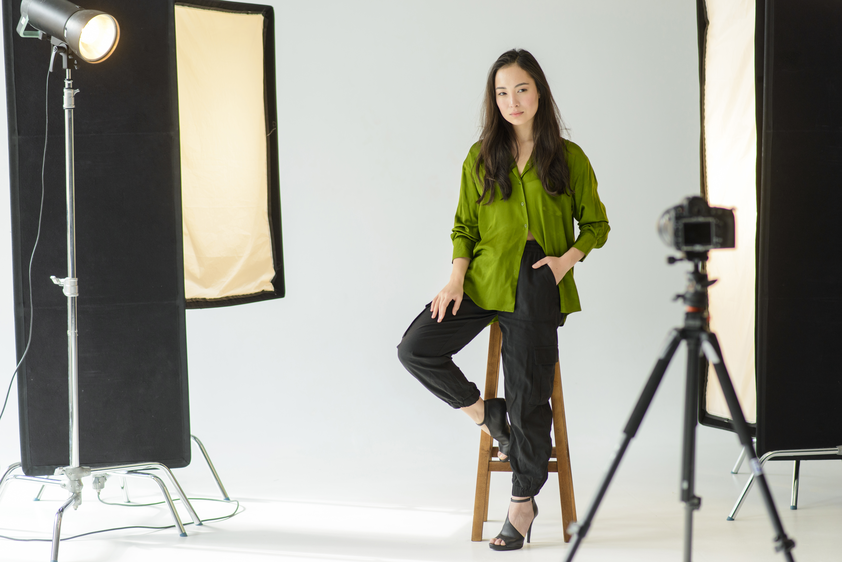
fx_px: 1989
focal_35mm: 85
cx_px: 421
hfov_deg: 23.9
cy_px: 281
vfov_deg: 16.1
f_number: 2.8
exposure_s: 1/250
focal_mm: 85
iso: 320
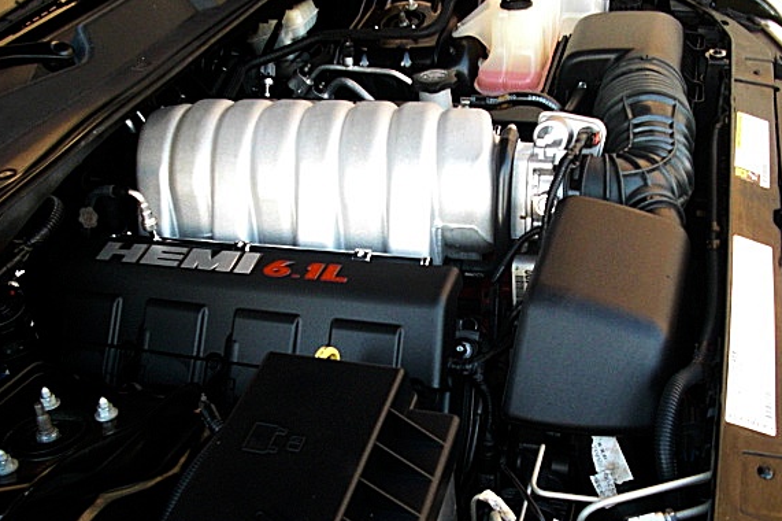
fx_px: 912
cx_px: 431
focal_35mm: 42
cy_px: 296
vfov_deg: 31.8
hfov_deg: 46.4
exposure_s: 1/100
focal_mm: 6.3
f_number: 2.8
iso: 400
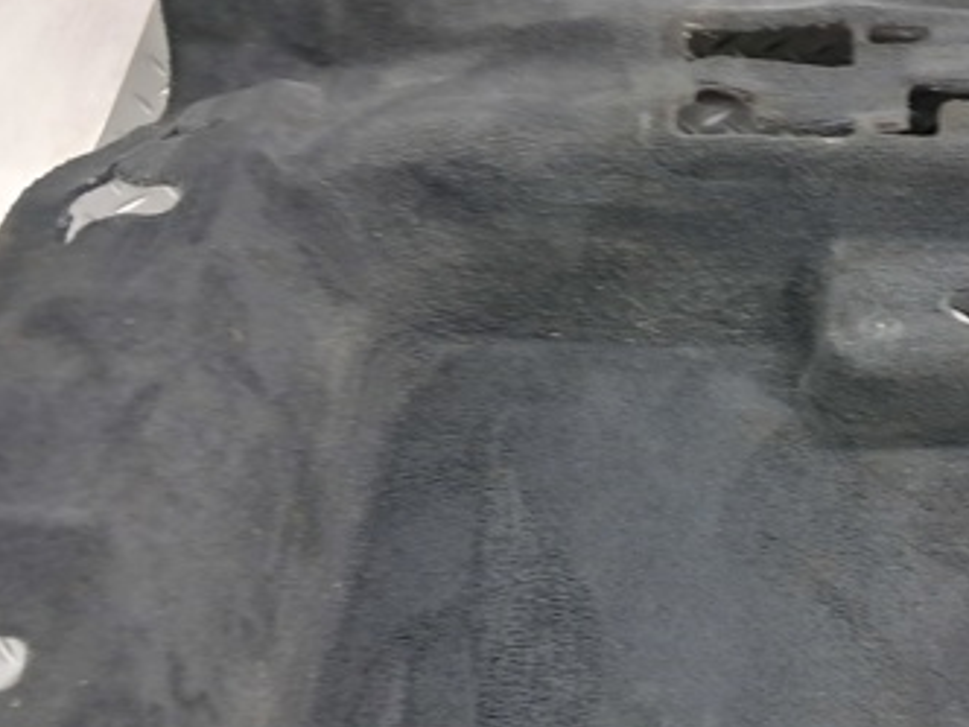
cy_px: 489
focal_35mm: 52
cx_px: 741
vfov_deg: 27.8
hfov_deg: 35.9
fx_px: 1456
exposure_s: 1/50
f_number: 1.8
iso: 200
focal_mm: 4
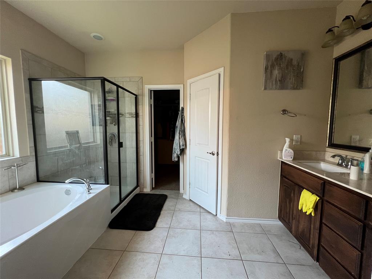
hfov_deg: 106.2
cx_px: 186
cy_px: 140
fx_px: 140
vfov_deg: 89.9
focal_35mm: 13
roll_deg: -0.3
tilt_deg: -4.4
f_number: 1.8
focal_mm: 1.57
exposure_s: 1/60
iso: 320
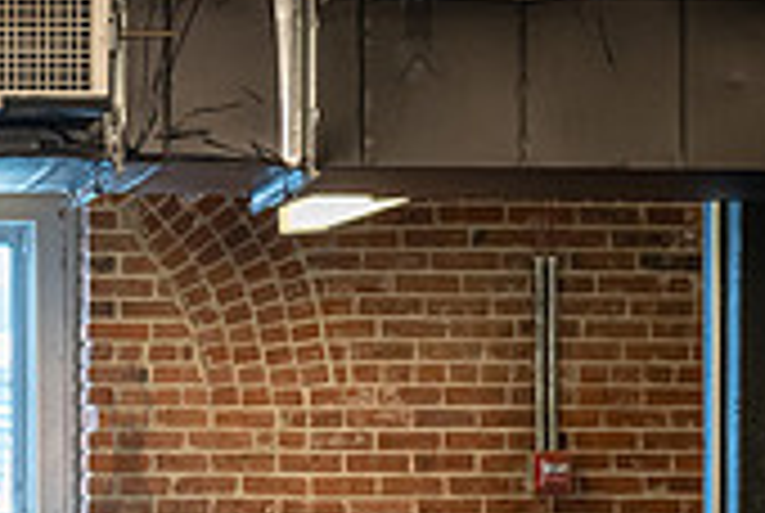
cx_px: -454
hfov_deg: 9.4
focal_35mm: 211
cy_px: 655
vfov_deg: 6.5
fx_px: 4492
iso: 2500
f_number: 6.3
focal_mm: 62
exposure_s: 1/160
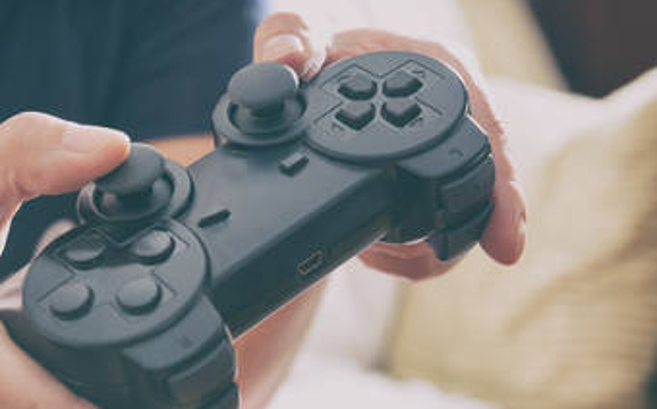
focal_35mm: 81
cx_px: 249
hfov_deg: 25.5
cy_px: 239
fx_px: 1449
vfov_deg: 16.1
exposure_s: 1/60
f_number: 6.3
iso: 1000
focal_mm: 60
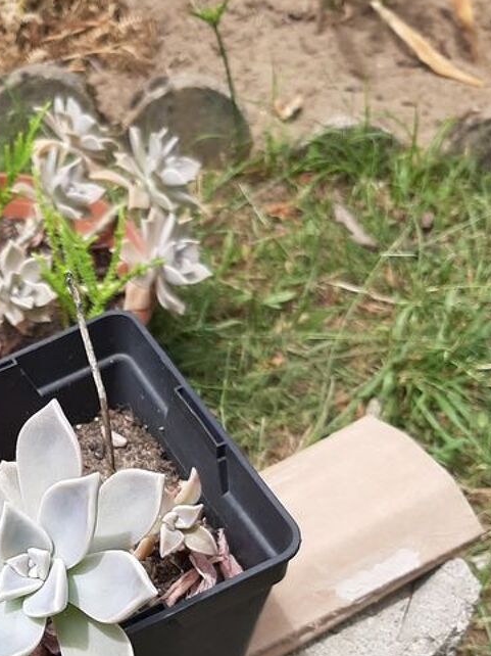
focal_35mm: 54
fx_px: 1022
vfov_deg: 35.1
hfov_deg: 25.7
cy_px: 460
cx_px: 8
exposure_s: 1/1645
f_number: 1.7
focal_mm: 3.93
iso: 40
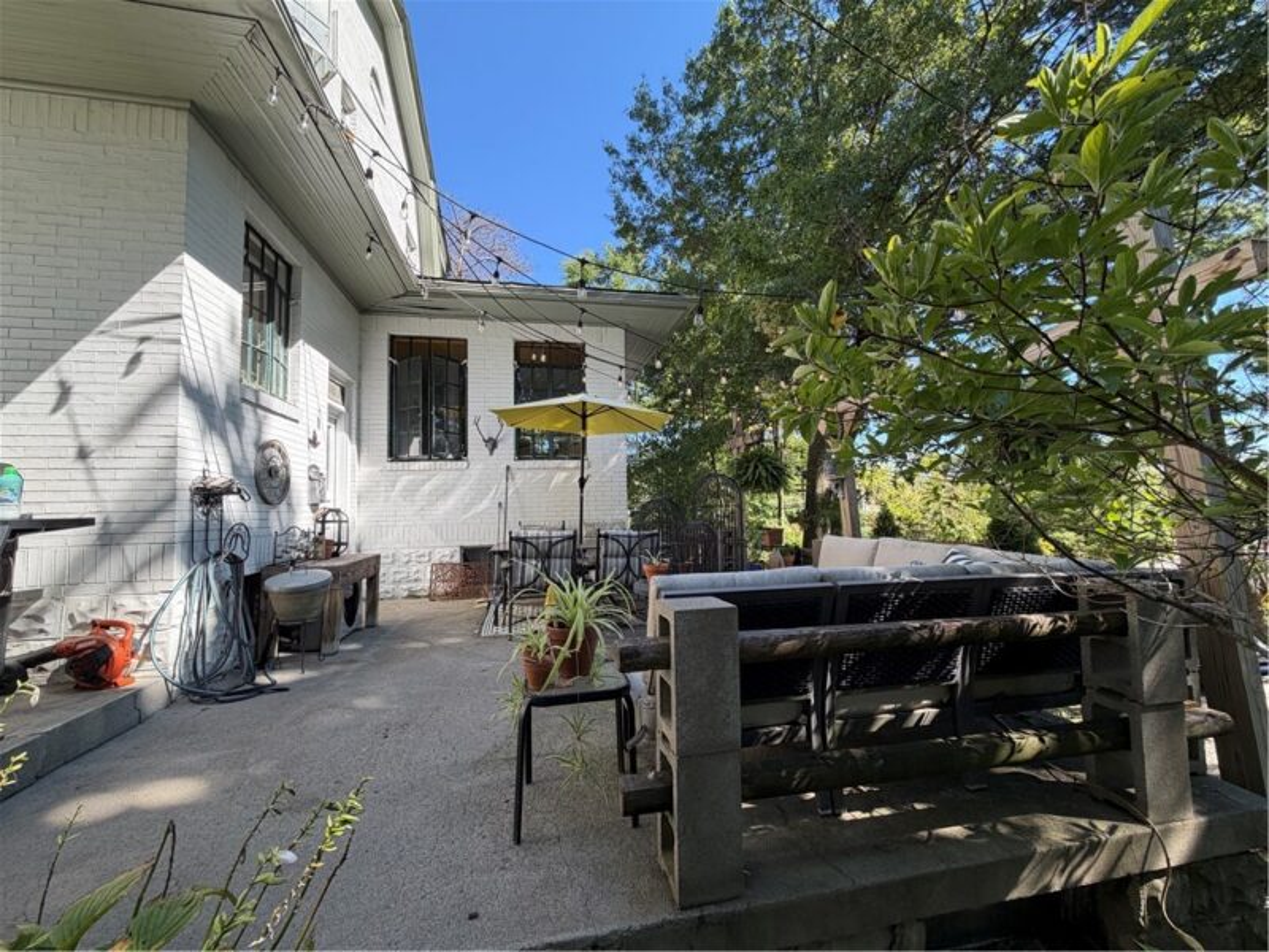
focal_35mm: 14
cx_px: 634
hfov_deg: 102.1
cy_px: 476
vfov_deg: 85.7
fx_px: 513
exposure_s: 1/395
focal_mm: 2.22
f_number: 2.2
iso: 50
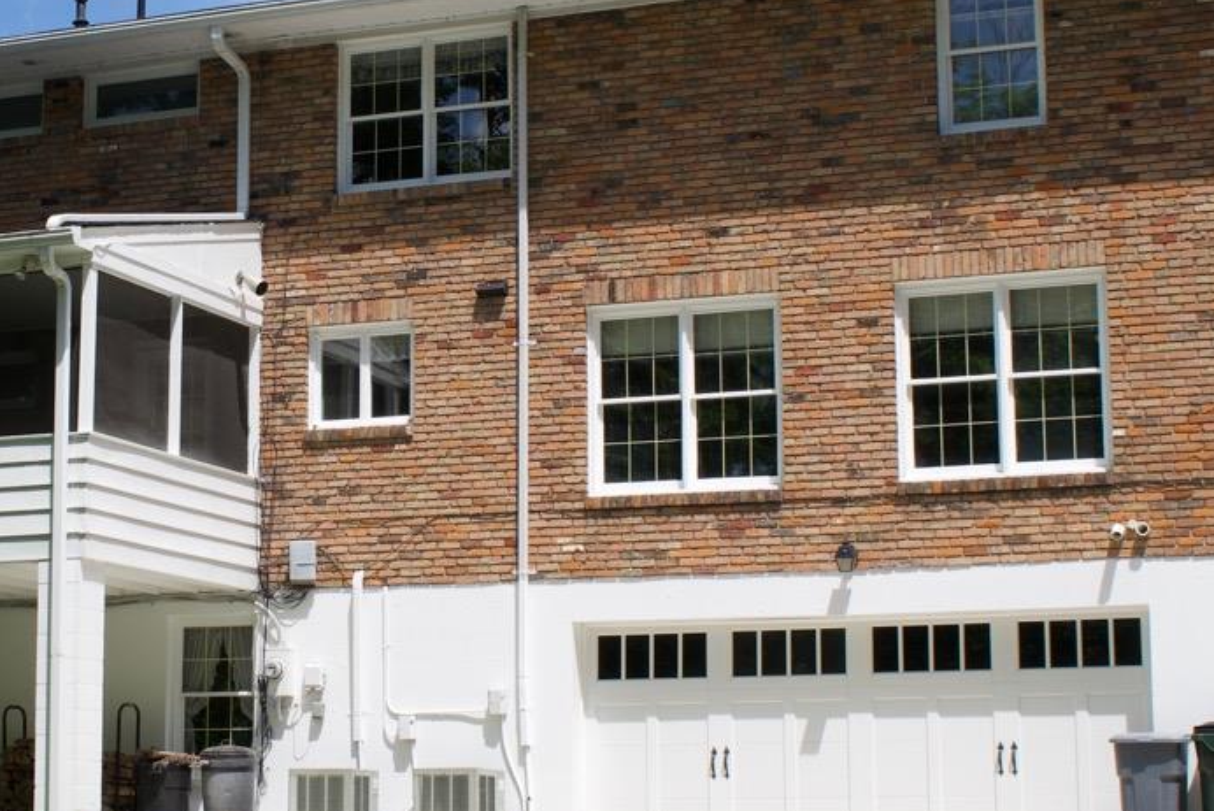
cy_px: 423
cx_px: 358
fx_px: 2631
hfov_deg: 25.8
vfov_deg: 17.5
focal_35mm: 78
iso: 100
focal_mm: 24
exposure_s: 1/320
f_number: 8
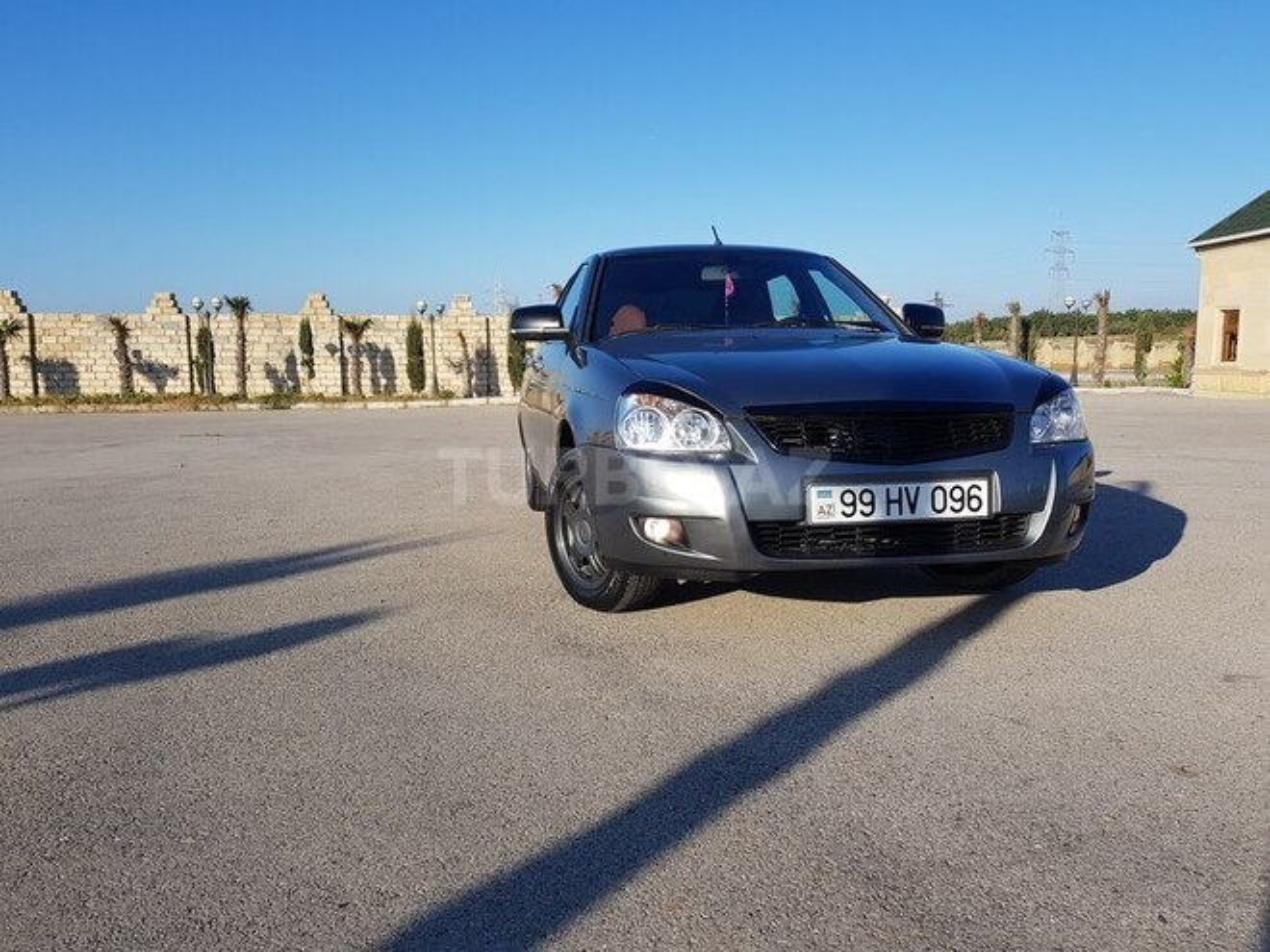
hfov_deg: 67.3
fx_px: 954
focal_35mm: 26
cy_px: 476
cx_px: 635
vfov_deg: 53.1
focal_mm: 4.2
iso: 40
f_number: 1.7
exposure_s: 1/1916
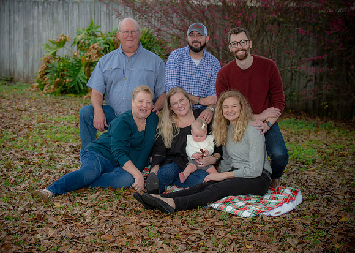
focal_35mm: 75
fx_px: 753
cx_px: 162
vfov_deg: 19.1
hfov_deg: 26.5
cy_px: 125
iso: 160
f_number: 5.6
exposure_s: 1/200
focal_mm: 70
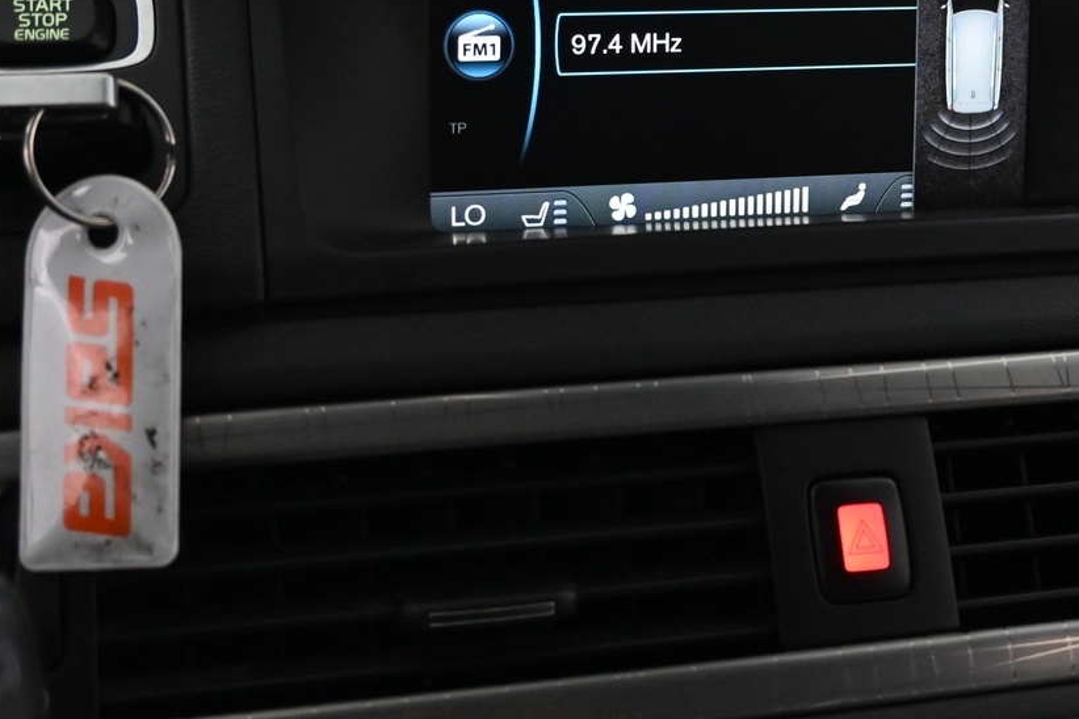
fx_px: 1948
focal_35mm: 65
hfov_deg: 30.8
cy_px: 94
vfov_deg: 20.6
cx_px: 708
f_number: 4
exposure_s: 1/40
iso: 2500
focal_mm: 22
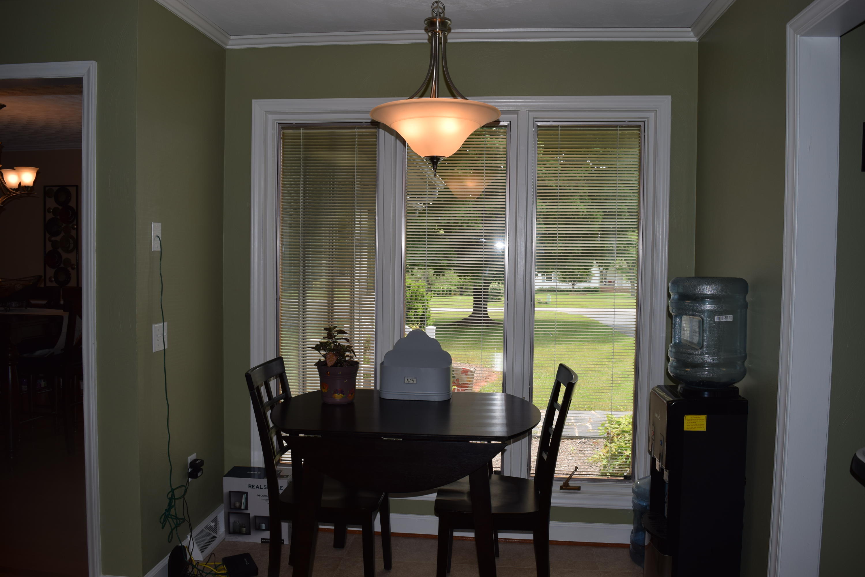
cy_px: 288
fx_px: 649
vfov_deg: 47.9
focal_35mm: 27
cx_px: 432
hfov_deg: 67.4
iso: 100
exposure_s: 1/200
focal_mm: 18
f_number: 5
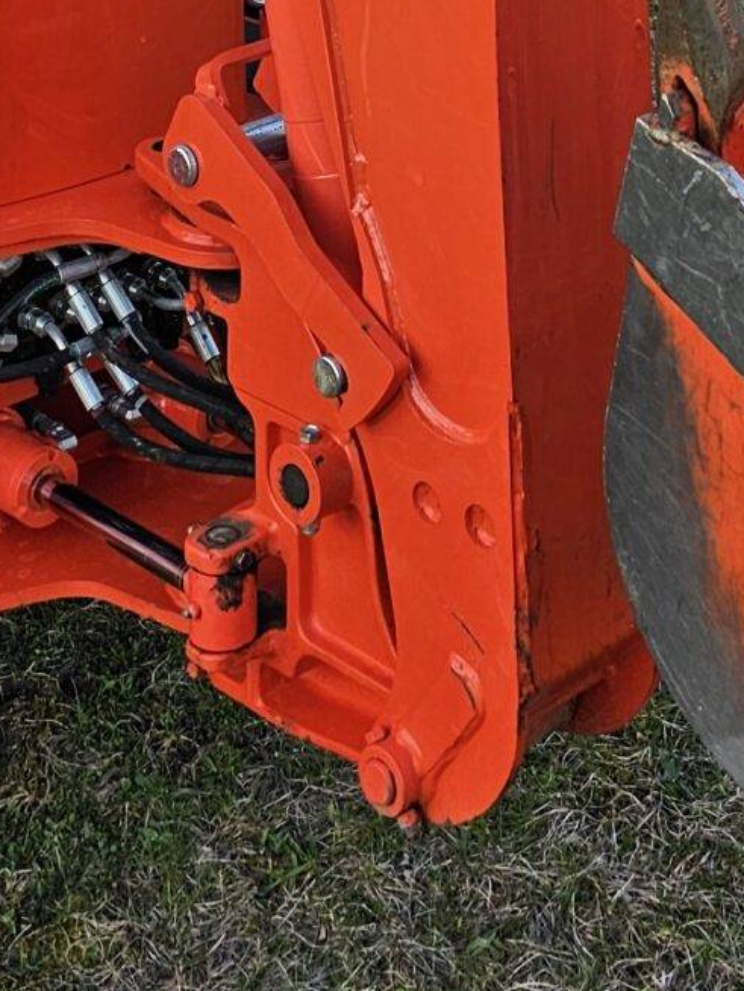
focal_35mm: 90
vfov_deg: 18.5
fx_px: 2577
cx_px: 567
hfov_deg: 16.3
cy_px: -620
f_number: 1.7
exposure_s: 1/120
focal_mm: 6.3
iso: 16
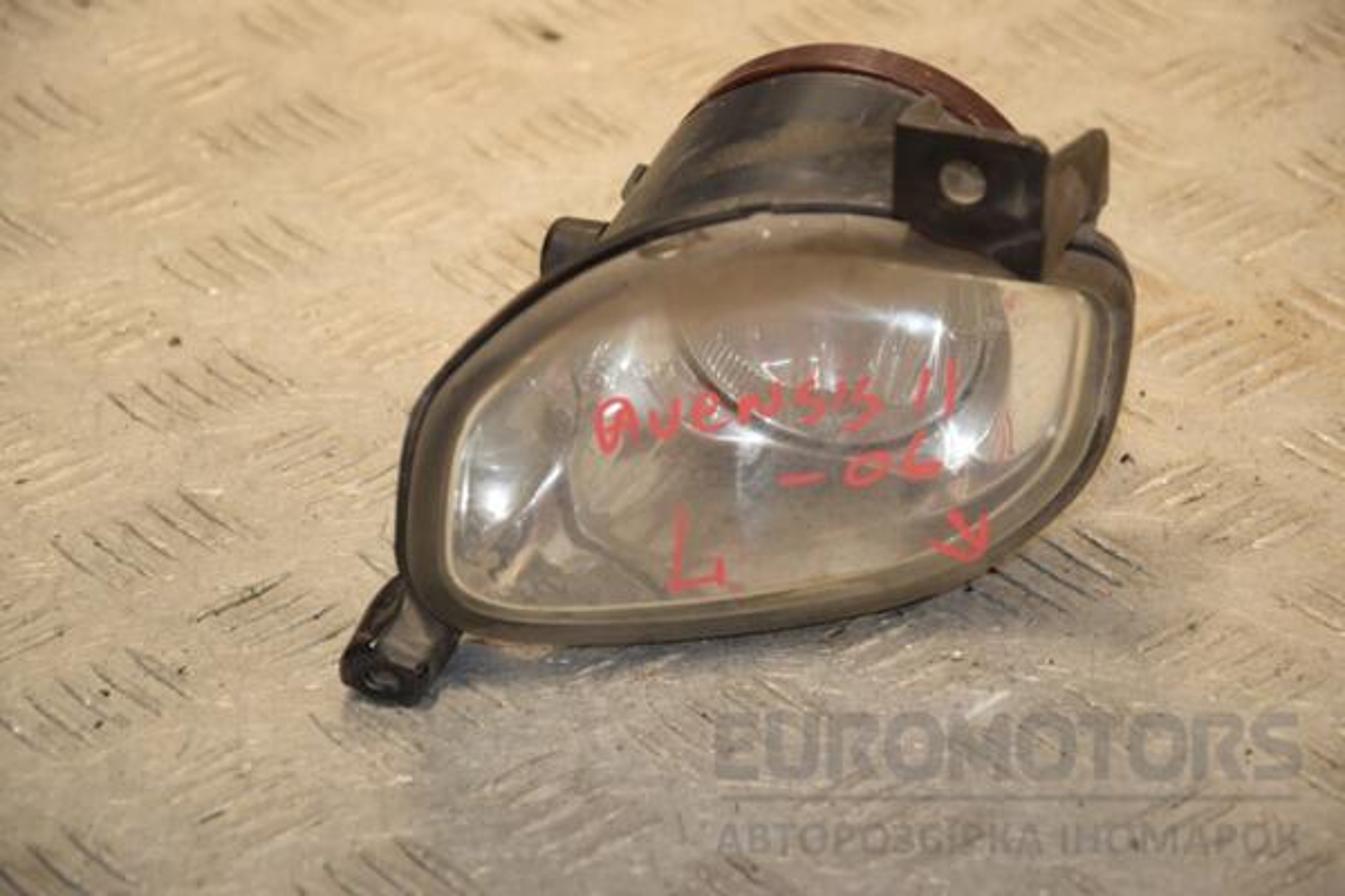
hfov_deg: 13.0
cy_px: 448
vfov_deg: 8.7
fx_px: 5884
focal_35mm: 158
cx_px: 672
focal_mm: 105
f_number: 7.1
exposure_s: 1/200
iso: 800
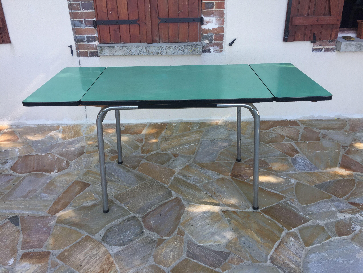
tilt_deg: -26.2
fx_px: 304
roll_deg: +1.7
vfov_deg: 48.2
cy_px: 136
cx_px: 182
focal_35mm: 29
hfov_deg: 61.7
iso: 32
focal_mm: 4.15
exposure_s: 1/169
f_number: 2.2
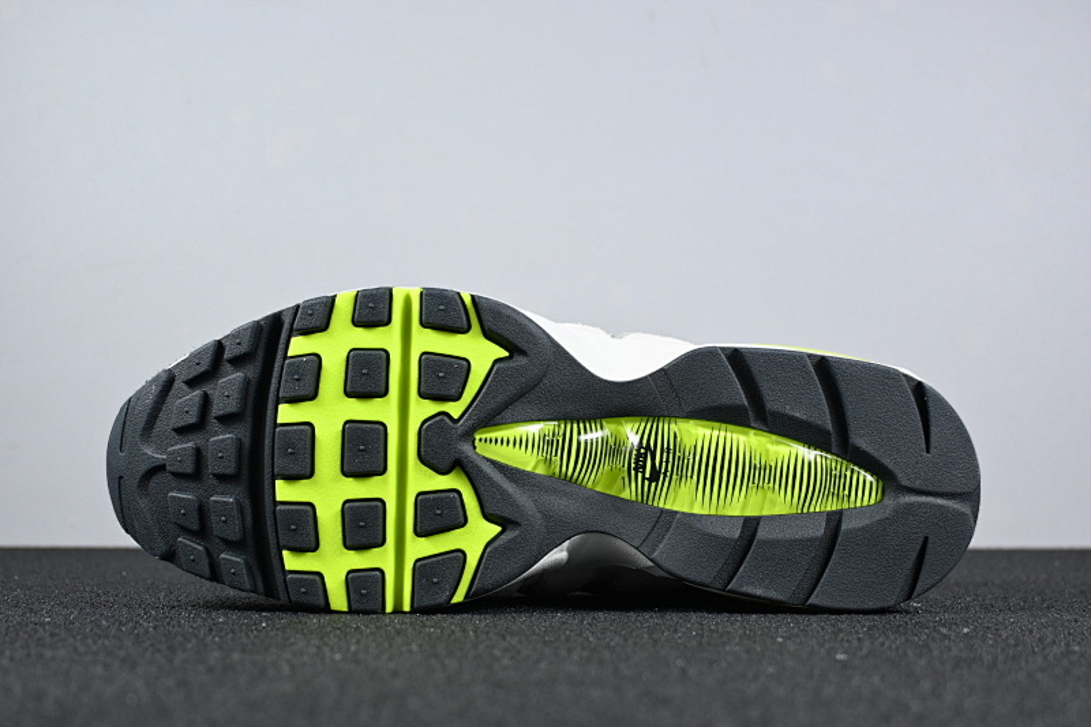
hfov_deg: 36.9
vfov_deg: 25.0
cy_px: 364
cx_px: 546
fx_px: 1636
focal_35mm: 54
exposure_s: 1/125
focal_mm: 36
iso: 560
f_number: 5.3
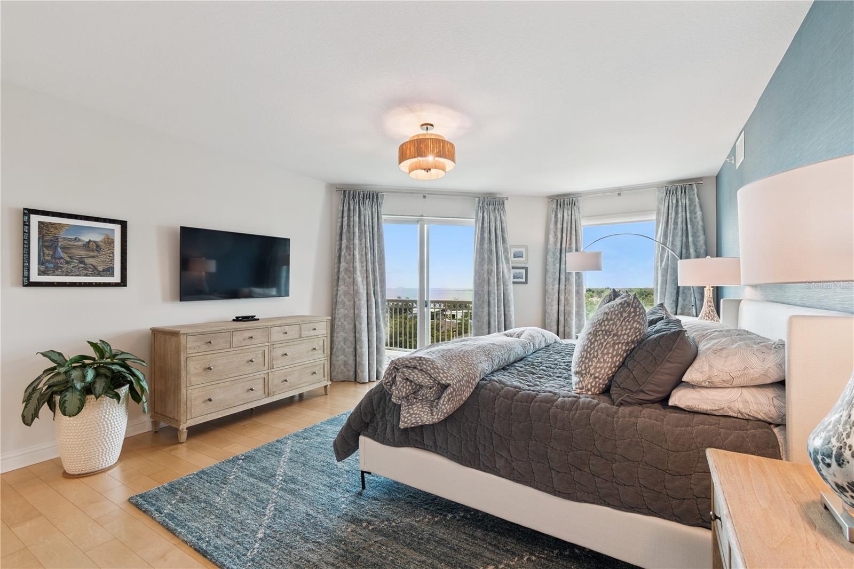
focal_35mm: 15
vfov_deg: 77.3
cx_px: 427
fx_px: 356
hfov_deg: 100.4
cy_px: 284
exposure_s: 1/20
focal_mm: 10
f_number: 7.1
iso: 100
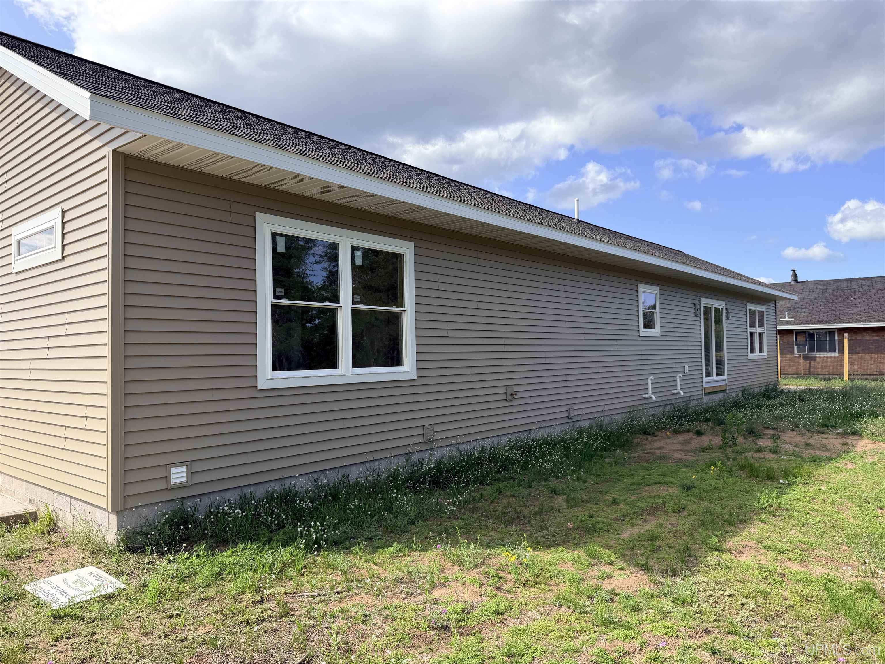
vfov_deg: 56.8
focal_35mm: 24
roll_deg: +1.7
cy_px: 332
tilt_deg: +1.2
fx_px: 614
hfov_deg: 71.6
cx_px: 442
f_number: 1.78
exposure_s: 1/3279
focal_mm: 6.76
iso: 80
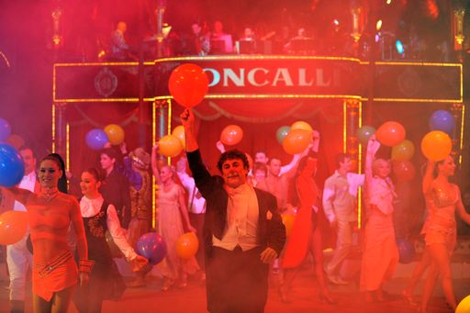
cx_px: 235
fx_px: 914
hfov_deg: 28.9
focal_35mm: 70
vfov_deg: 19.4
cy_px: 156
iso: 1250
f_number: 2.8
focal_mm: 70
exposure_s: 1/160
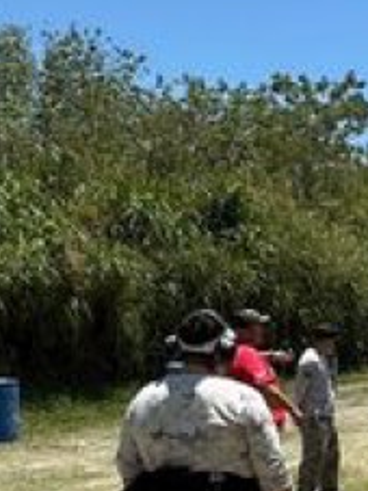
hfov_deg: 17.9
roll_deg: +0.2
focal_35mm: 74
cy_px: 374
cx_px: 539
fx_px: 1050
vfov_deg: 26.0
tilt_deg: -2.5
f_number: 2.2
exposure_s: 1/1855
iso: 50
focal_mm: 2.22
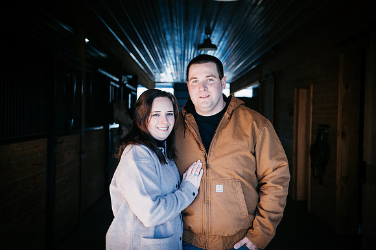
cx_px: 188
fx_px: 470
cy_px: 125
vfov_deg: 29.8
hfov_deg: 43.6
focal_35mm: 45
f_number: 3.5
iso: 1000
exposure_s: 1/250
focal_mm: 45
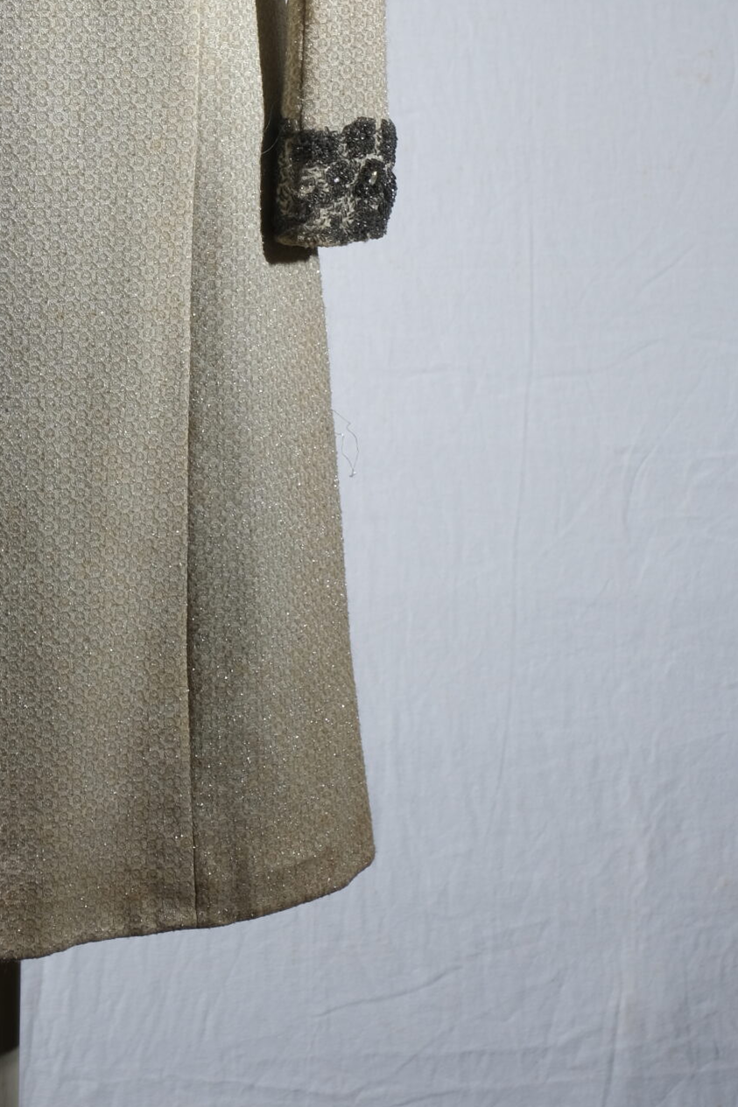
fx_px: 5167
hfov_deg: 8.1
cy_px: -10
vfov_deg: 12.1
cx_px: 16
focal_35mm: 168
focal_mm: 55
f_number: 8
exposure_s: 1/125
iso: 400
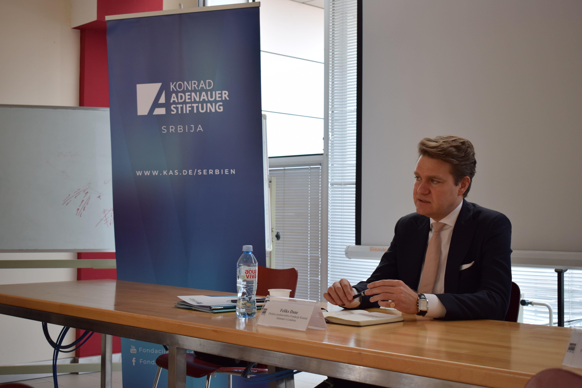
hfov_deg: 38.9
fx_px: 824
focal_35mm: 51
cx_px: 291
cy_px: 194
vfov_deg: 26.5
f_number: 5
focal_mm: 34
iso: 400
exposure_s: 1/100
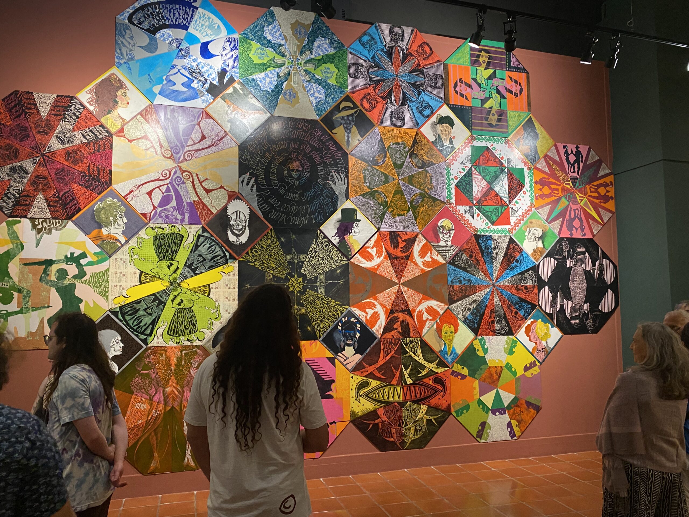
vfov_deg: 53.1
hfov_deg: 67.3
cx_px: 344
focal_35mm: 26
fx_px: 518
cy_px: 258
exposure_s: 1/60
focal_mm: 4.25
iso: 250
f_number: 1.8
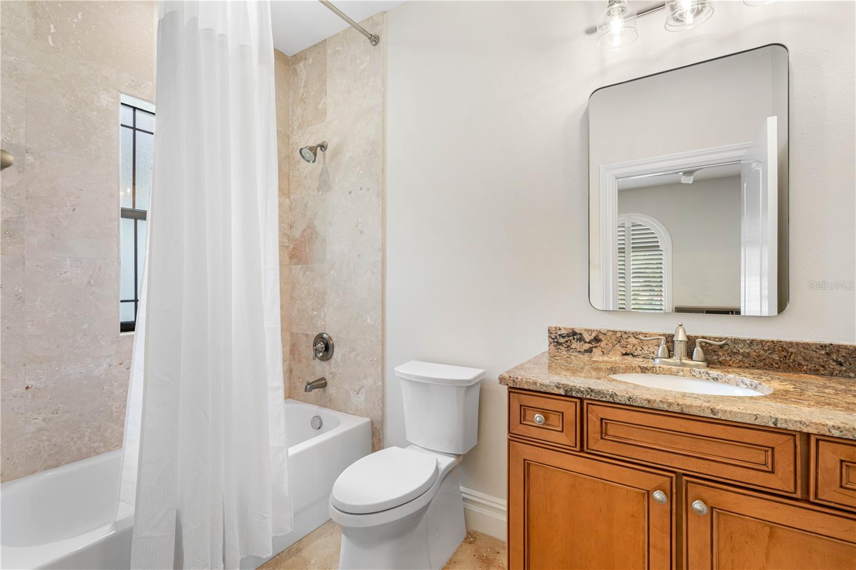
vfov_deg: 73.7
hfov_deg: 96.7
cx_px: 428
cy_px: 285
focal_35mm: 16
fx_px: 380
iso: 800
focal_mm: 16
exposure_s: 1/200
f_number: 8
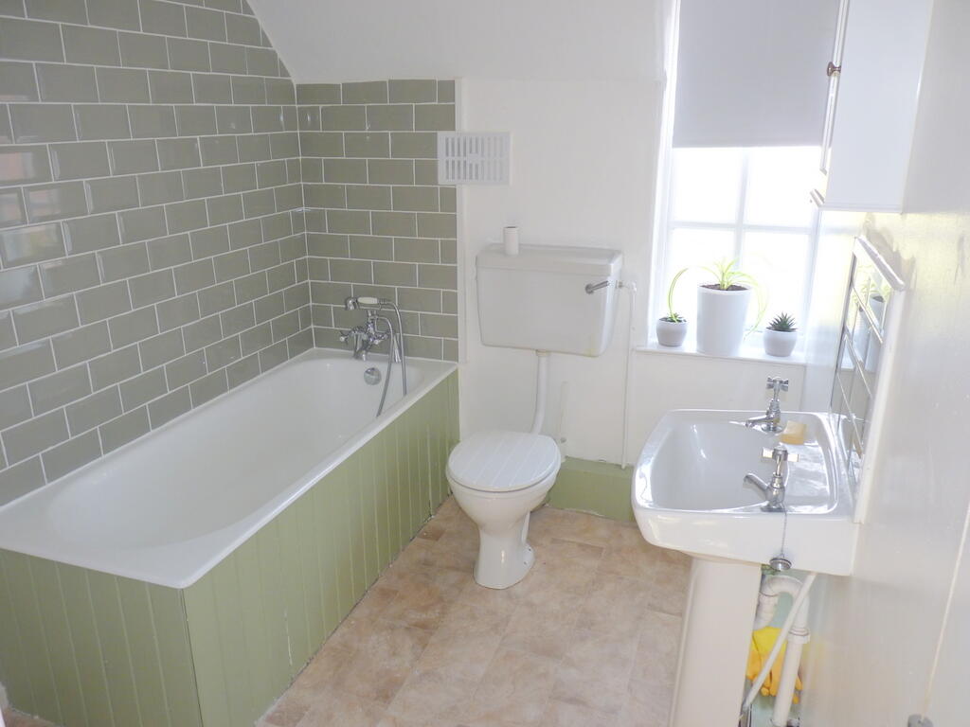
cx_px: 485
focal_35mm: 27
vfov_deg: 51.4
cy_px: 364
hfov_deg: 65.3
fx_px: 757
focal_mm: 4.8
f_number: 2.8
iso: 100
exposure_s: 1/30
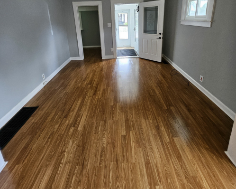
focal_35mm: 17
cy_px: 53
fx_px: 119
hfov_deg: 89.7
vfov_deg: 72.9
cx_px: 118
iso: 250
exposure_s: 1/60
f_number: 2.2
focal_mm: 1.74
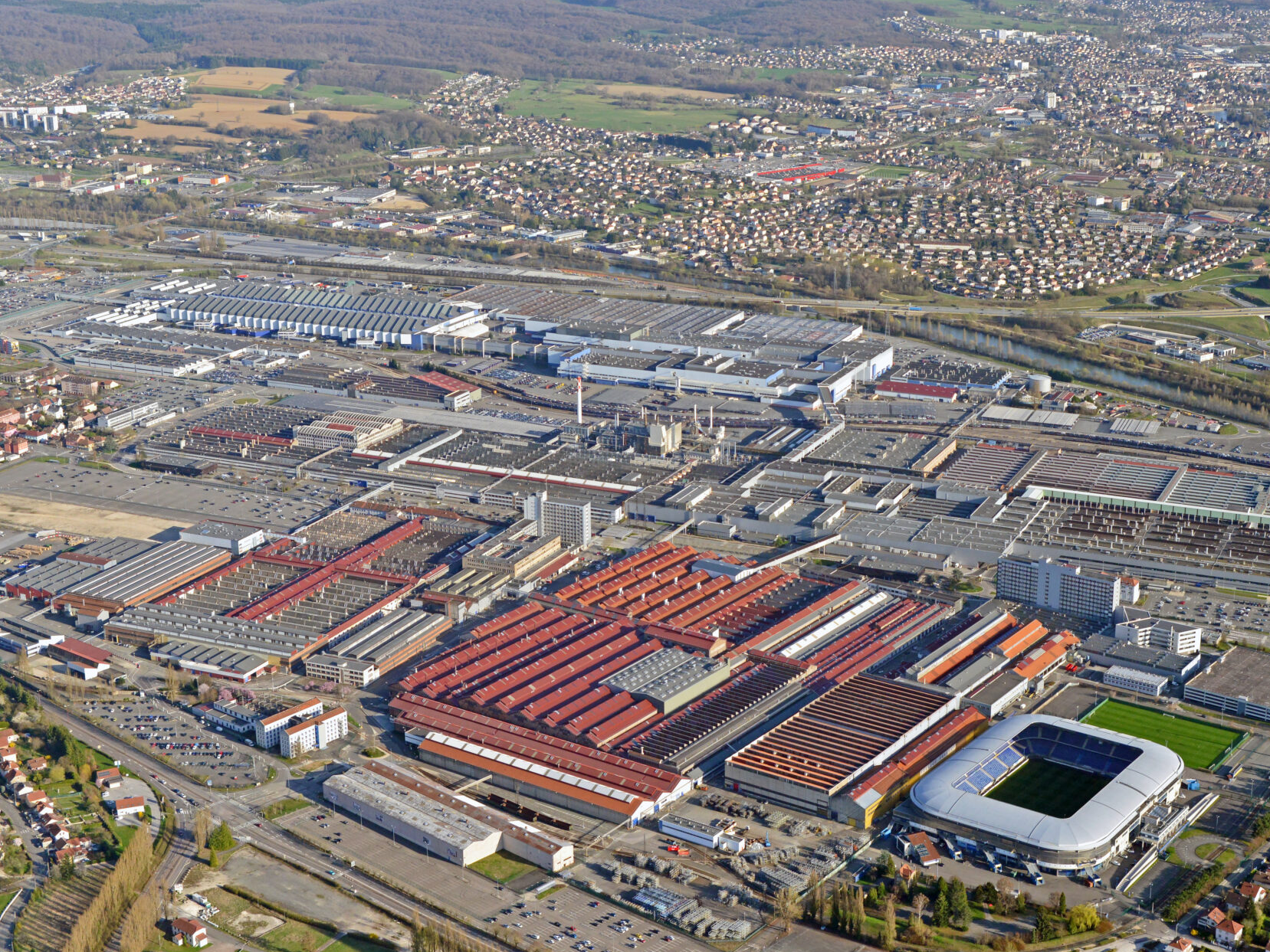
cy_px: 421
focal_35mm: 52
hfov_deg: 36.5
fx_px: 1908
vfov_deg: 28.0
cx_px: 828
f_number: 5
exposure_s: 1/2000
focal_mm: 35
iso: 800
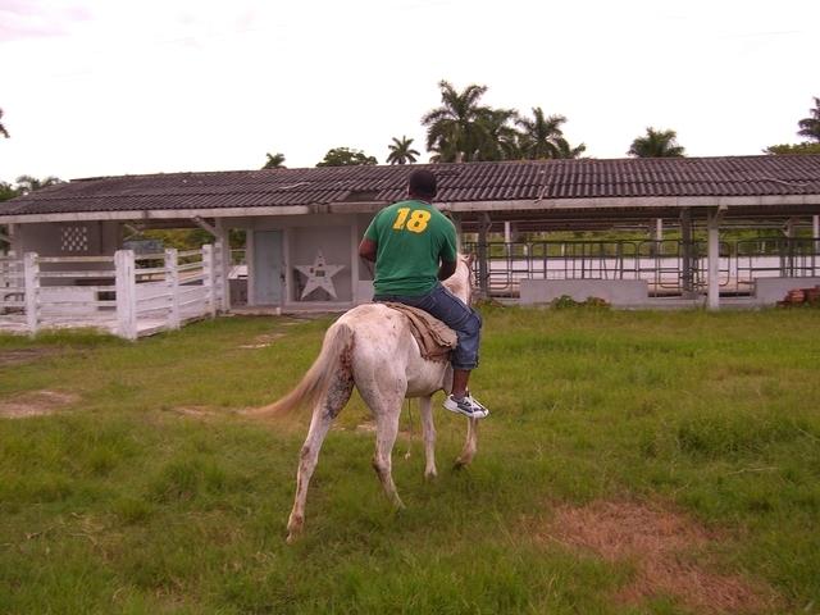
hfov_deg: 49.0
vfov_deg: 37.7
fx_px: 900
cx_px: 410
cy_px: 308
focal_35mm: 38
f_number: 2.8
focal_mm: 7.9
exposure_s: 1/60
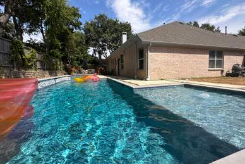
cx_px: 122
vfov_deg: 77.3
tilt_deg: -4.2
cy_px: 77
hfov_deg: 100.4
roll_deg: +1.0
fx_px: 102
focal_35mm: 15
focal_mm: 2.22
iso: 50
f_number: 2.2
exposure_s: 1/2132
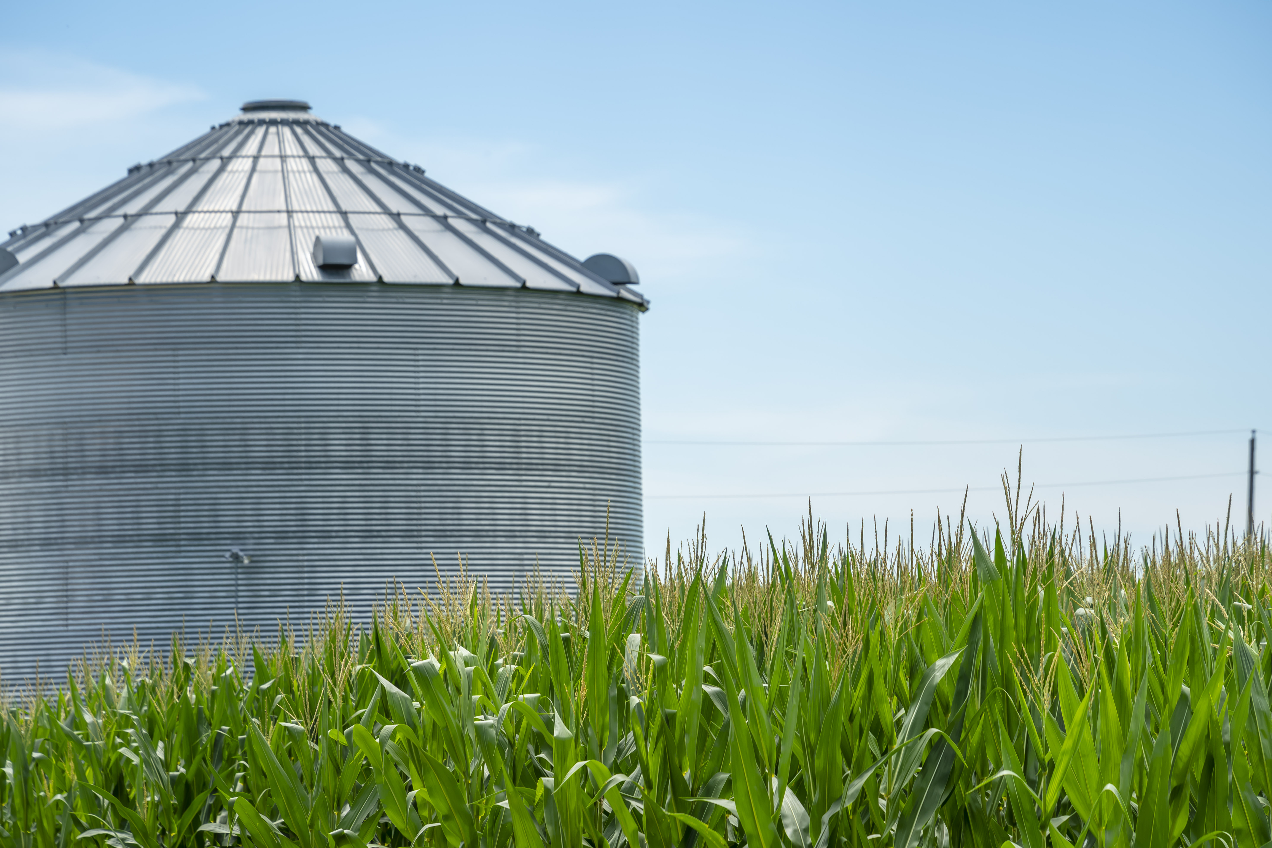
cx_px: 636
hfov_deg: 15.6
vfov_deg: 10.5
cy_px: 424
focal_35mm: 131
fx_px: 4628
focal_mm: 131
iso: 200
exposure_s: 1/500
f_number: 8
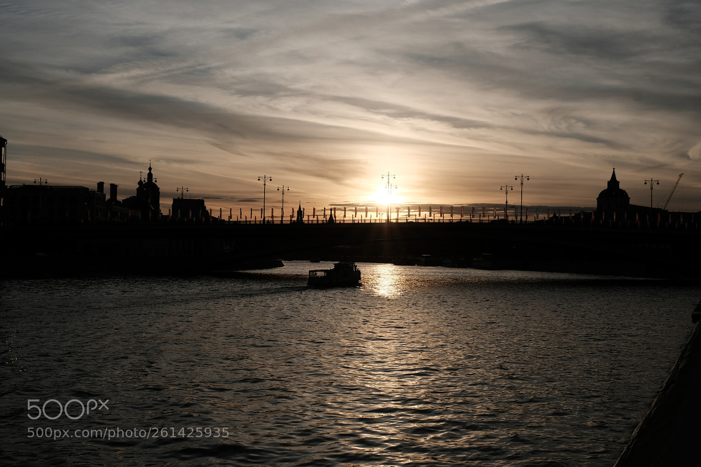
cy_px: 234
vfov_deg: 30.5
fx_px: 857
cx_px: 350
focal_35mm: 44
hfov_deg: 44.5
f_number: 11
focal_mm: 29.2
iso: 400
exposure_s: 1/900
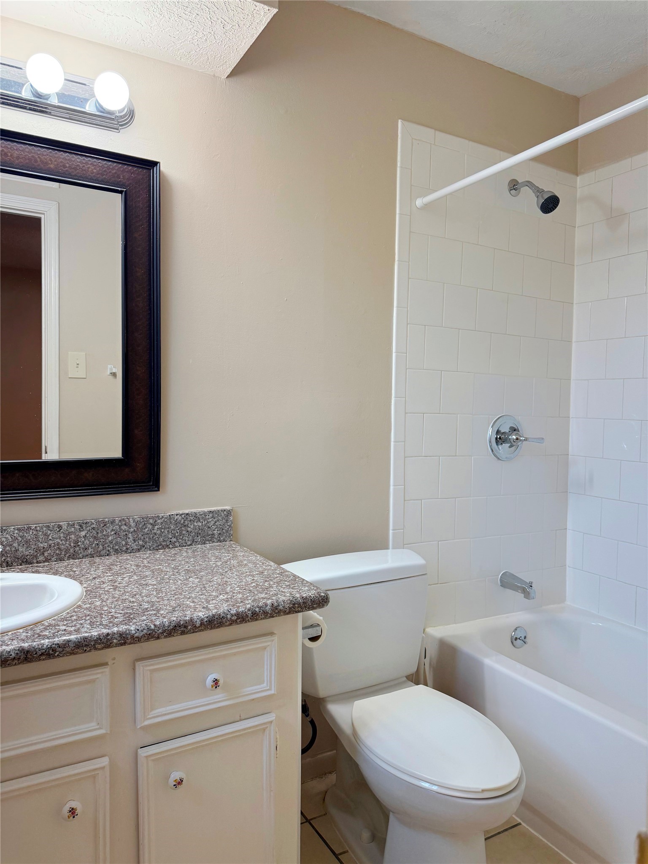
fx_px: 599
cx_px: 324
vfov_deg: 71.6
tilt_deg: -1.8
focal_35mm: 24
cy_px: 432
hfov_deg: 56.8
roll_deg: -1.2
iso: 160
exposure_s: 1/206
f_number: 1.78
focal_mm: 6.76
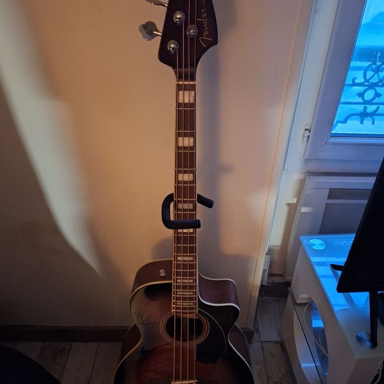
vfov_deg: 57.0
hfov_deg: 57.3
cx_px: 193
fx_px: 351
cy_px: 224
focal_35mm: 28
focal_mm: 5.54
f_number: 1.8
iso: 1250
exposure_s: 1/20
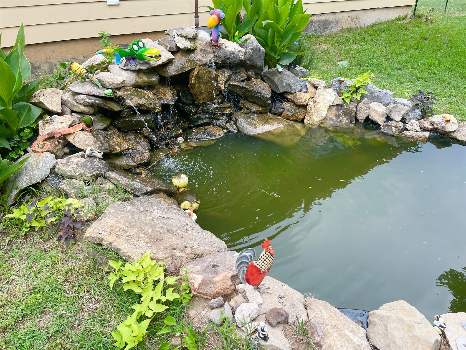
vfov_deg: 54.9
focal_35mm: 25
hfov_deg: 69.4
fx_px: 337
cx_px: 233
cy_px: 175
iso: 32
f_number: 1.6
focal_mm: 5.1
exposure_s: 1/592
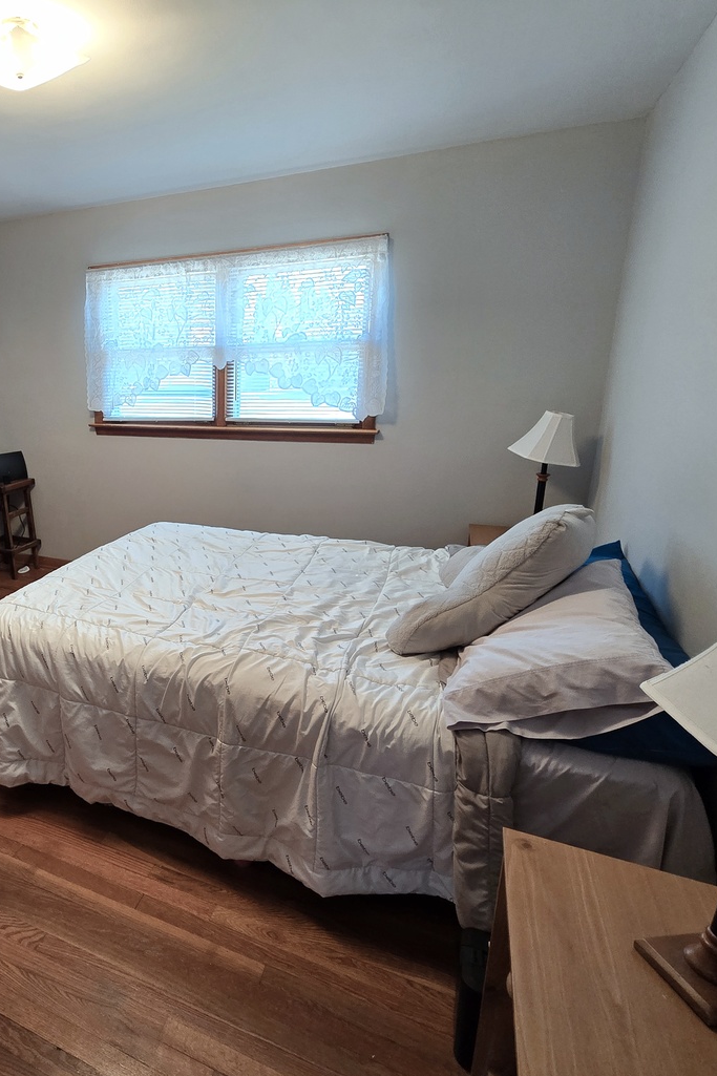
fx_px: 568
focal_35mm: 19
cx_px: 142
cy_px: 516
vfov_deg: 86.9
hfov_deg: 59.4
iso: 200
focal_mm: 2.2
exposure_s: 1/60.2
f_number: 2.2
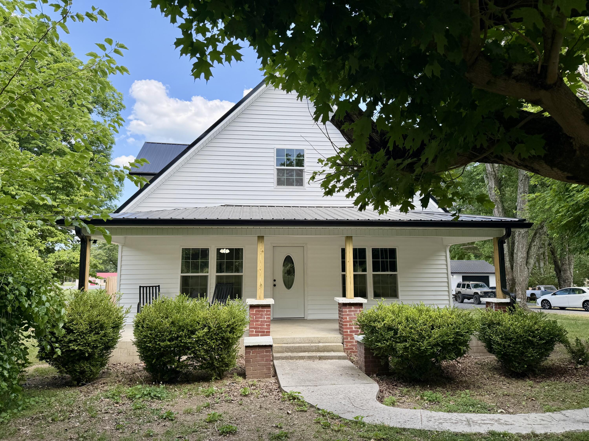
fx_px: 408
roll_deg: +0.8
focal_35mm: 24
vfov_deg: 56.8
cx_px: 294
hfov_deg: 71.6
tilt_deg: +7.5
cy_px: 220
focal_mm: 6.76
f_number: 1.78
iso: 100
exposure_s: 1/1901
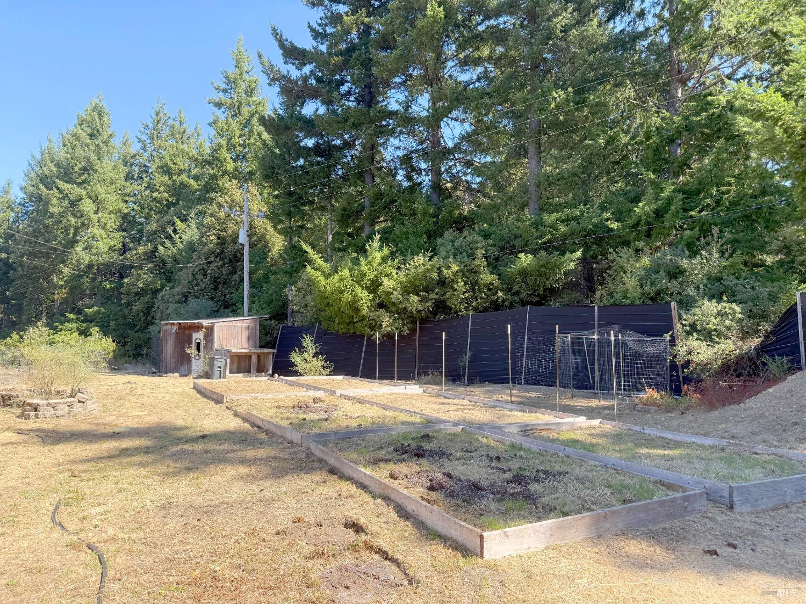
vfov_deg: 56.8
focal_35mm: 24
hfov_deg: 71.6
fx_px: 559
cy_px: 302
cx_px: 403
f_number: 1.78
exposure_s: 1/1060
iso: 80
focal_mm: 6.76
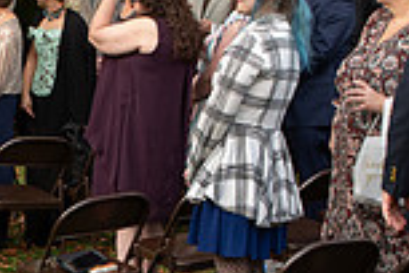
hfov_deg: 18.1
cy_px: 187
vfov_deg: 12.5
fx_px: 1238
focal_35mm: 109
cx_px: -29
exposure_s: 1/200
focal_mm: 24
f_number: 6.3
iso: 400
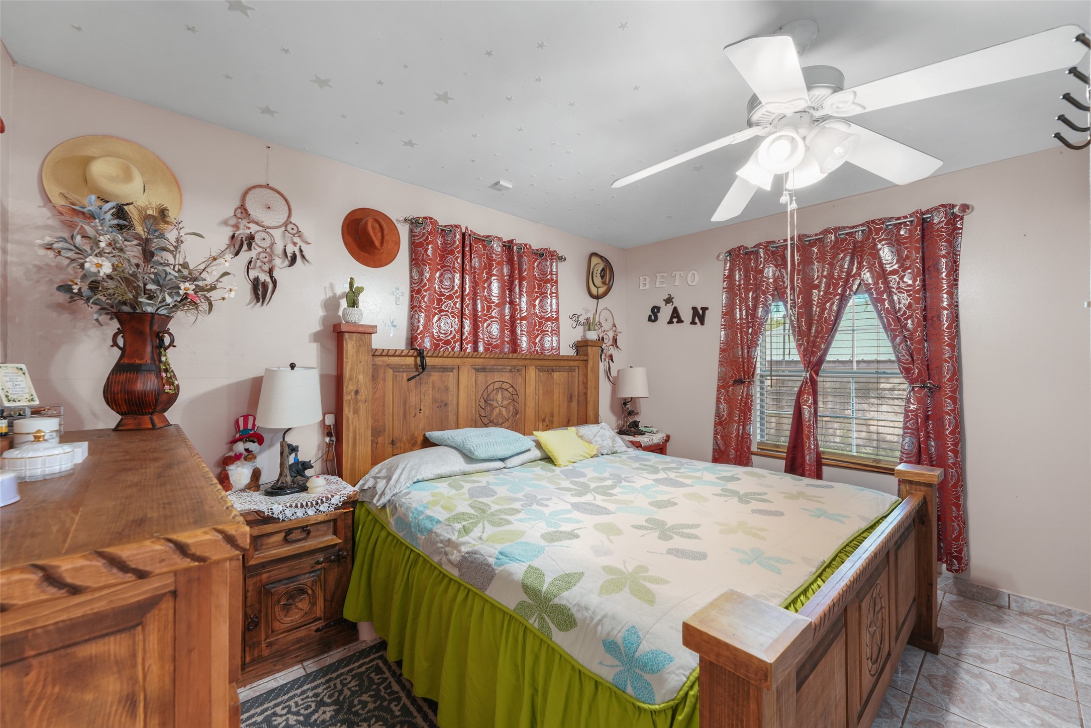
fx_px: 424
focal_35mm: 14
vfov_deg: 81.2
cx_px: 546
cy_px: 364
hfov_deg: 104.2
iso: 640
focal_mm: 14
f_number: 9
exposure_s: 1/2
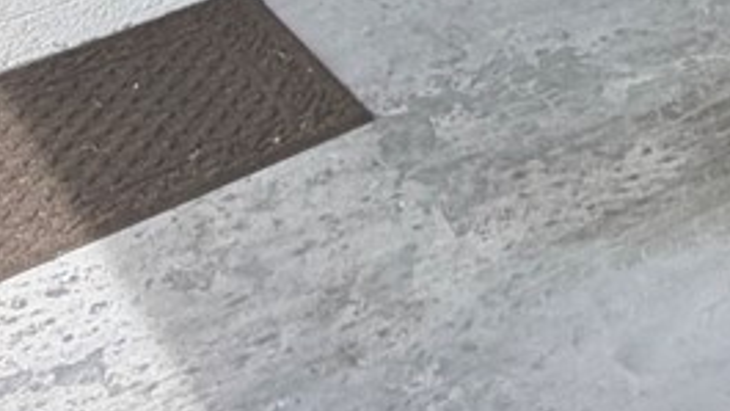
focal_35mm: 92
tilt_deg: -4.2
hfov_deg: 18.8
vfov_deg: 9.9
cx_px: 1245
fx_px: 1781
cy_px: -833
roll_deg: -0.7
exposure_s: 1/502
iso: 50
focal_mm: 2.22
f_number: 2.2
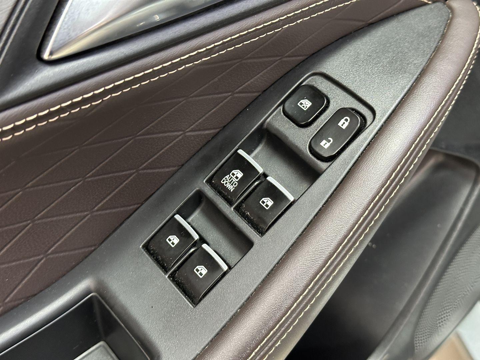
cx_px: 240
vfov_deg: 30.3
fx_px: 666
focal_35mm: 48
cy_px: 180
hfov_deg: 39.7
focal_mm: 6.86
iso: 320
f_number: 1.78
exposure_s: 1/33
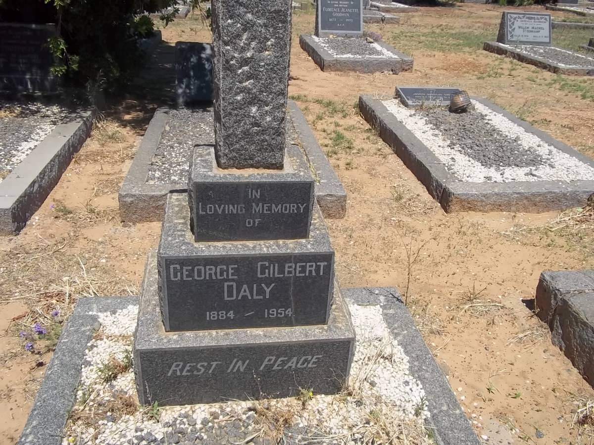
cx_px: 297
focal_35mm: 32
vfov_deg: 44.2
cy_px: 222
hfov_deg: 56.8
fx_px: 549
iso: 80
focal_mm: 5.7
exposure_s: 1/640
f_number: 5.5
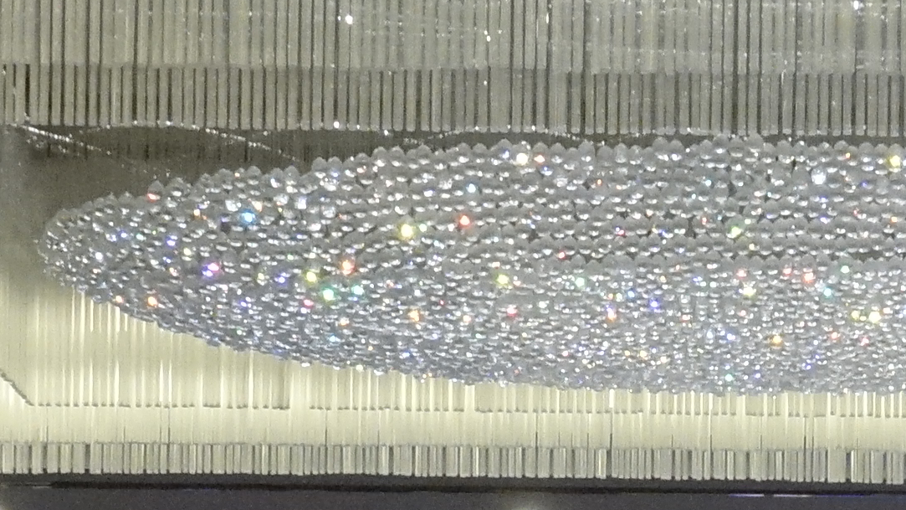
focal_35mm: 127
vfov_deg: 8.6
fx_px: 3051
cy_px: 1249
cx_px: 838
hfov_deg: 16.6
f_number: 6.3
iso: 1600
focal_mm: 8.8
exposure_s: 1/100
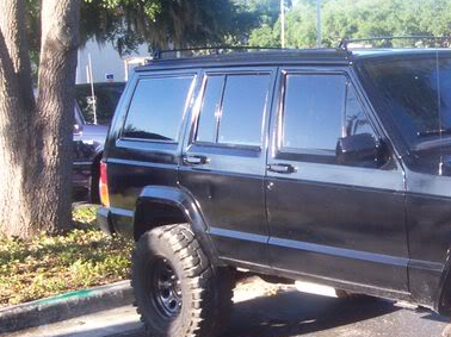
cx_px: 393
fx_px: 937
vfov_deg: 20.3
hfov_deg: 26.3
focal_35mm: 72
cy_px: 226
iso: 80
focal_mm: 5.6
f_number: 2.7
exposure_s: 1/203
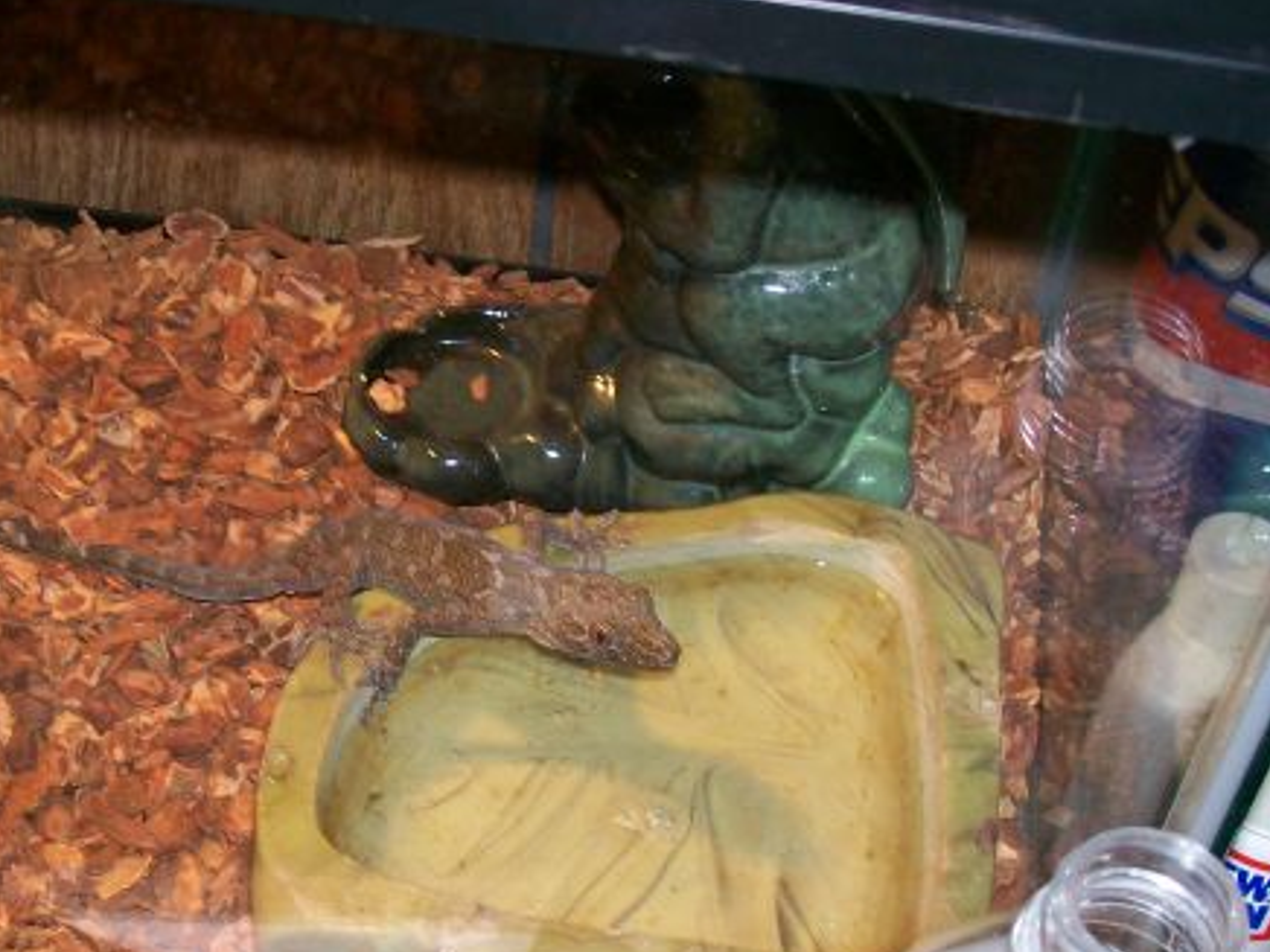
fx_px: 2421
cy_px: 572
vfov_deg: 22.2
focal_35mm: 66
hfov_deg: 29.3
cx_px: 481
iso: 80
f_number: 3
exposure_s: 1/73.1
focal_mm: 7.6
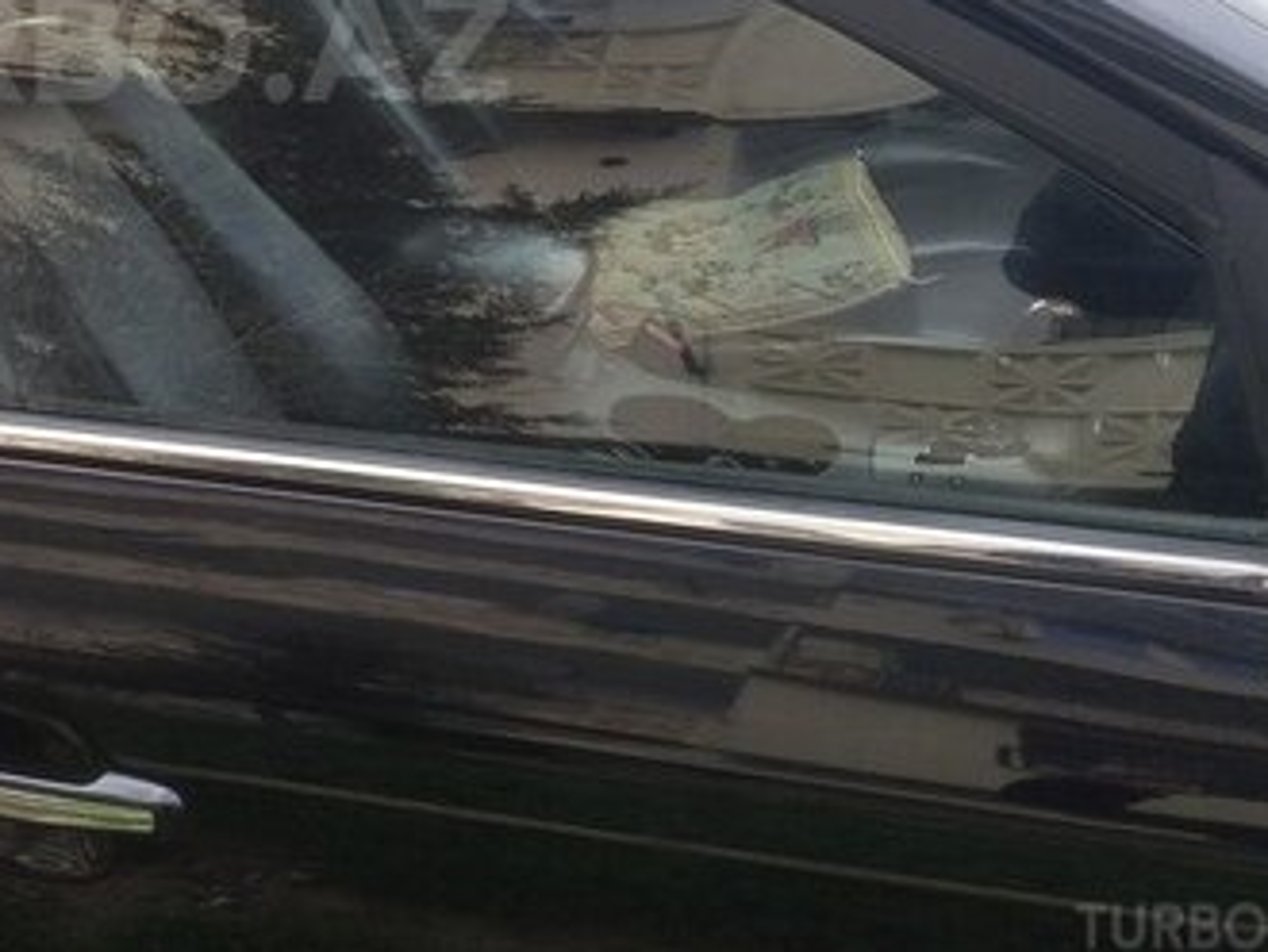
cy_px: 44
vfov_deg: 22.9
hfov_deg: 29.8
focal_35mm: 62
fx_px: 2273
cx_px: 115
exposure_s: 1/100
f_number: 2.2
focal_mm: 3.3
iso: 50
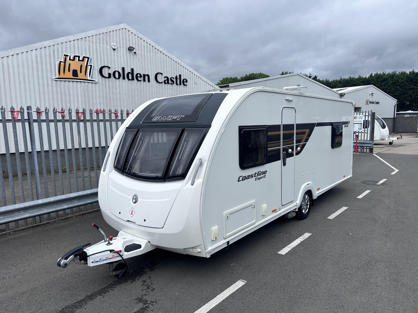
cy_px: 156
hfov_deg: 71.6
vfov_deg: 56.8
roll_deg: +1.2
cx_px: 209
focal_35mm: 24
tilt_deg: -7.6
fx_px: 290
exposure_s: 1/5000
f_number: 1.78
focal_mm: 6.86
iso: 80
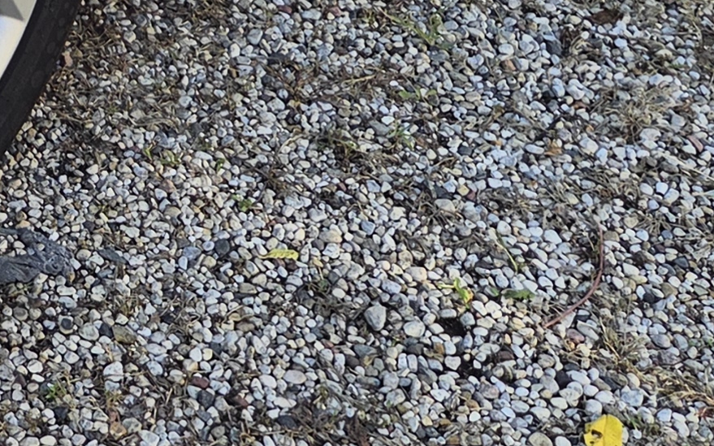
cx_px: -305
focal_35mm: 111
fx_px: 2160
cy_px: -544
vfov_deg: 10.5
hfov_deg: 17.2
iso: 80
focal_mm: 5.4
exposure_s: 1/1016
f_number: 1.8
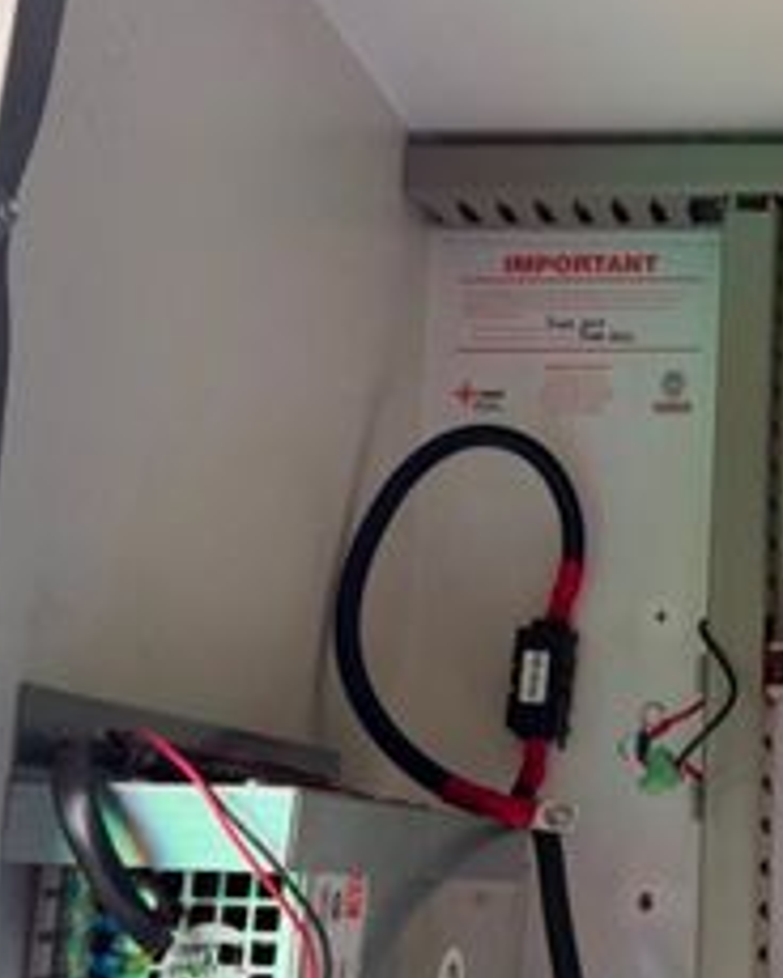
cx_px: 868
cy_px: 527
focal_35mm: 61
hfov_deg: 23.4
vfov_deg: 30.9
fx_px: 1767
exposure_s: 1/147
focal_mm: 6.76
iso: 80
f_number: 1.78
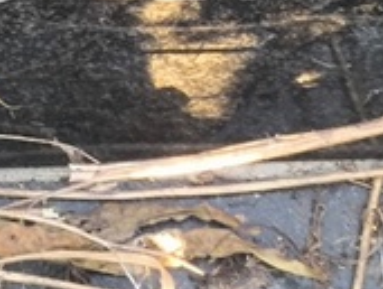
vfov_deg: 6.3
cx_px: 19
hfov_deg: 8.4
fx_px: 2583
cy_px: -119
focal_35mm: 233
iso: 250
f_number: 1.7
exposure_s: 1/33.3
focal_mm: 4.71
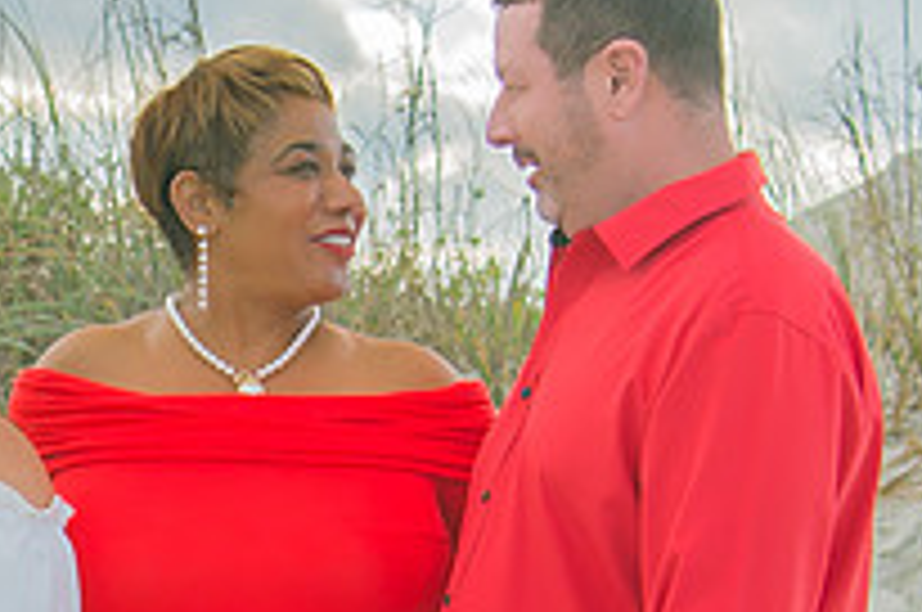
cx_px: -71
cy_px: 614
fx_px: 6035
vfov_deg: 5.8
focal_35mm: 236
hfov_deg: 8.7
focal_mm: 34
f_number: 4
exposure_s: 1/200
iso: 100
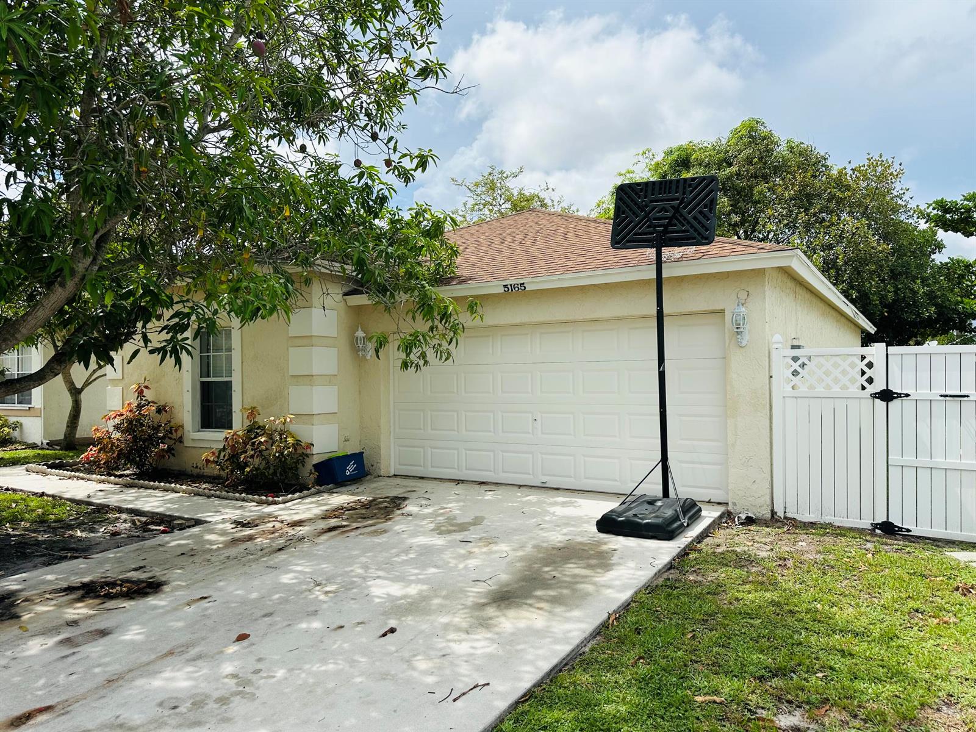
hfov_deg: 71.6
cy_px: 366
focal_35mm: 24
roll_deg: +0.1
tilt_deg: +0.6
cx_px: 488
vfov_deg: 56.8
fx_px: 677
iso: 80
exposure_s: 1/4545
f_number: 1.78
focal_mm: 6.86
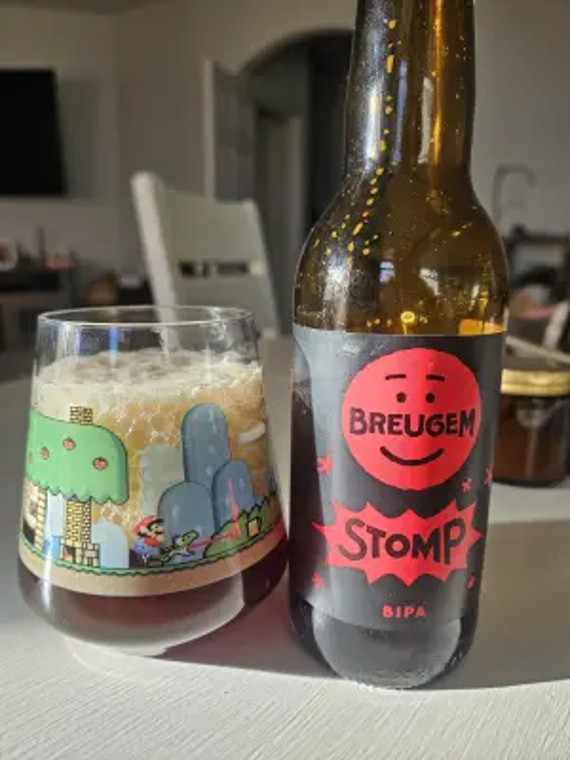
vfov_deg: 73.9
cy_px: 380
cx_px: 285
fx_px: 505
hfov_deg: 58.9
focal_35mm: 23
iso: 25
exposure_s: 1/180
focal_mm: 5.4
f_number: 1.8
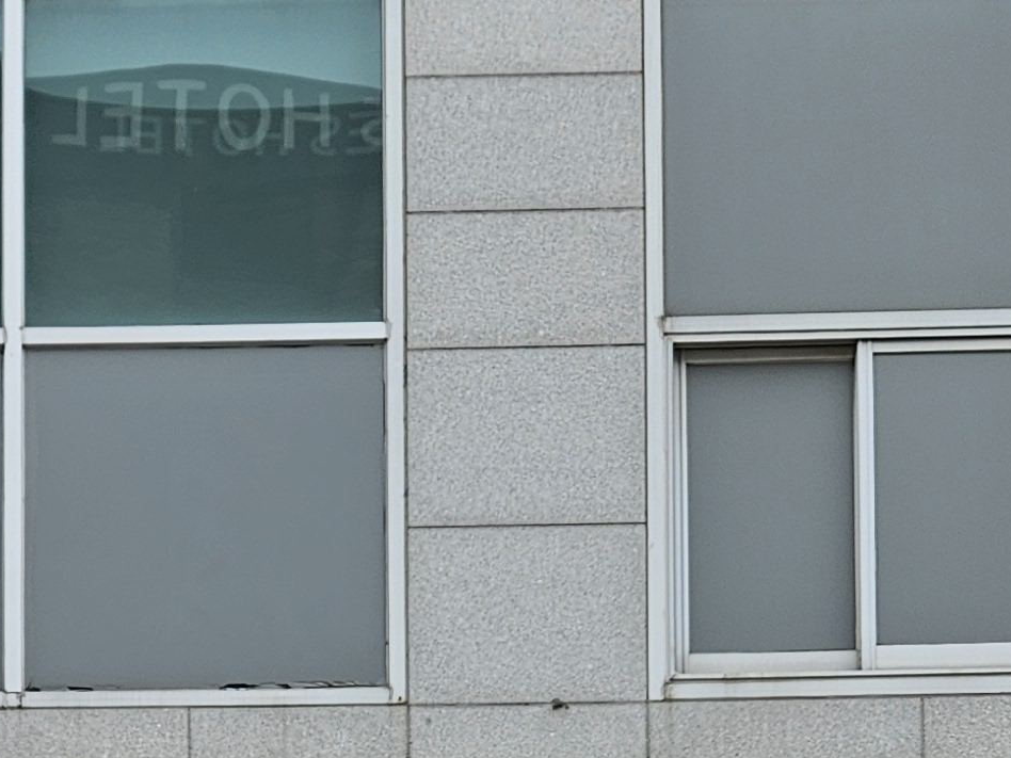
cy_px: 1429
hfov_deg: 19.9
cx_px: 122
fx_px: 2833
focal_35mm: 97
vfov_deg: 13.4
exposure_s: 1/801
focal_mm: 5.4
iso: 25
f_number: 1.8
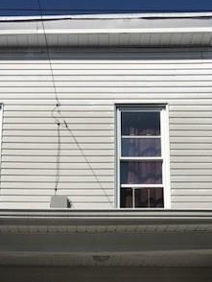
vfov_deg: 29.6
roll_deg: -1.2
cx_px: 55
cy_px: 281
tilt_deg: +13.5
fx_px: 497
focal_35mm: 61
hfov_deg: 23.8
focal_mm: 3.99
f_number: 1.8
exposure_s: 1/4566
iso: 20
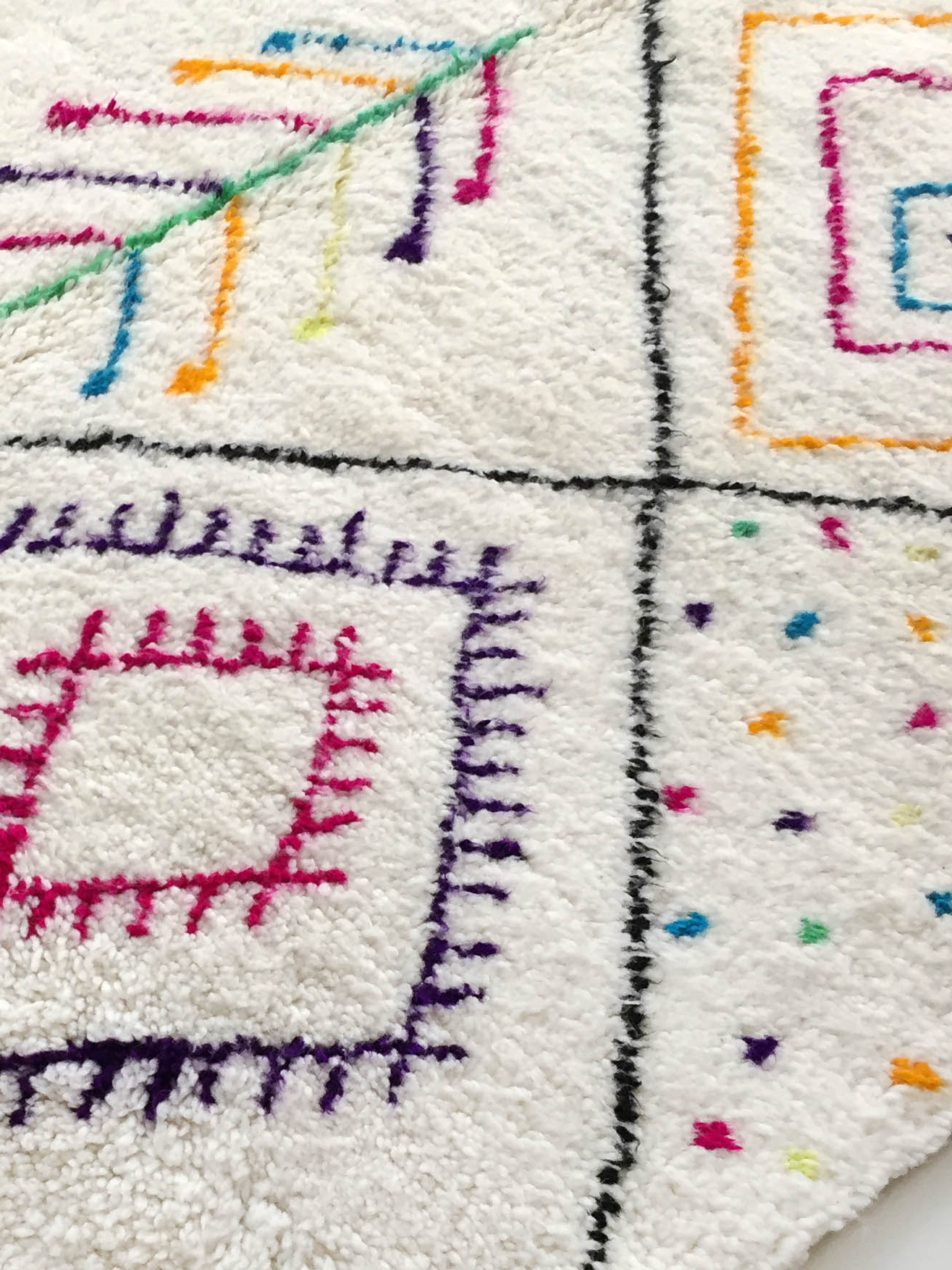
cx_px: 88
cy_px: 801
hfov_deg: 26.1
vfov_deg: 35.3
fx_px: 1980
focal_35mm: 54
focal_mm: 4.15
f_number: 2.2
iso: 50
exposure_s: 1/33
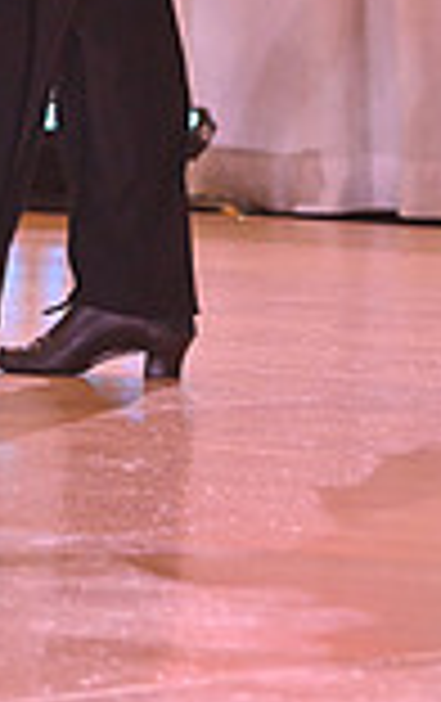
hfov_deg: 2.0
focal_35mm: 662
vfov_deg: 3.2
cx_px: 308
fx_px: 12684
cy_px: -315
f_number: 5
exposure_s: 1/400
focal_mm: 175
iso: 2000
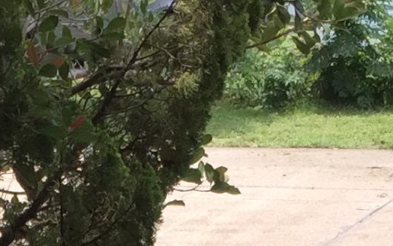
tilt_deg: -24.3
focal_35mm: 176
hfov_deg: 11.8
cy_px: 782
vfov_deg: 6.6
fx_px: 1884
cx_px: 6
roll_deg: +1.6
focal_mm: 4.15
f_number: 2.2
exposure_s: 1/542
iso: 32
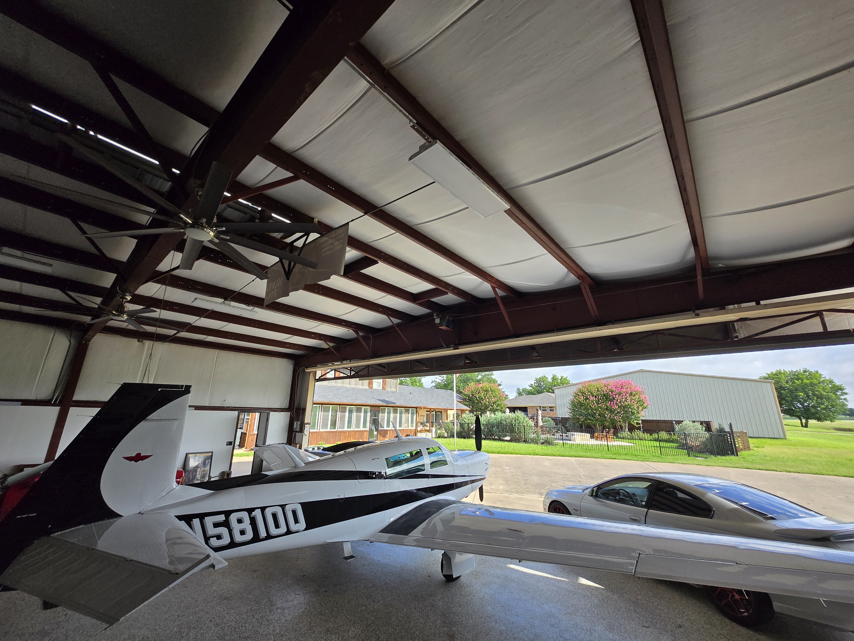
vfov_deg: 89.9
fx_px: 321
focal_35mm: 13
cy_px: 320
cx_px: 427
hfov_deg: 106.2
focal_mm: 1.7
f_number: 2.2
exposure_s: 1/279
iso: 25
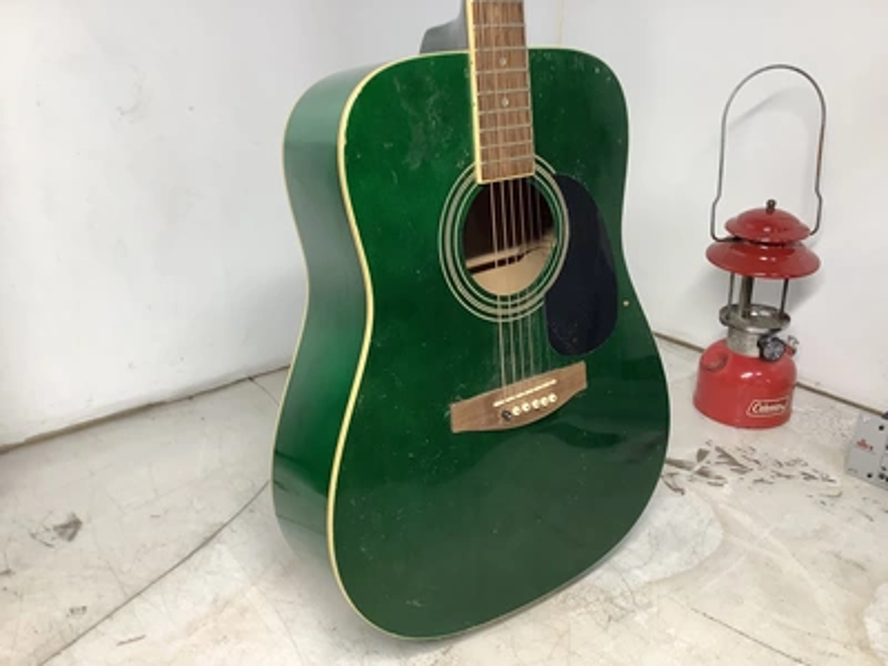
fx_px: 795
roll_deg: +0.2
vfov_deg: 45.4
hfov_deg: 58.4
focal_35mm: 31
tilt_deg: -25.2
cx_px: 444
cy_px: 333
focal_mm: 3.3
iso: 80
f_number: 2.4
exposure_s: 1/60
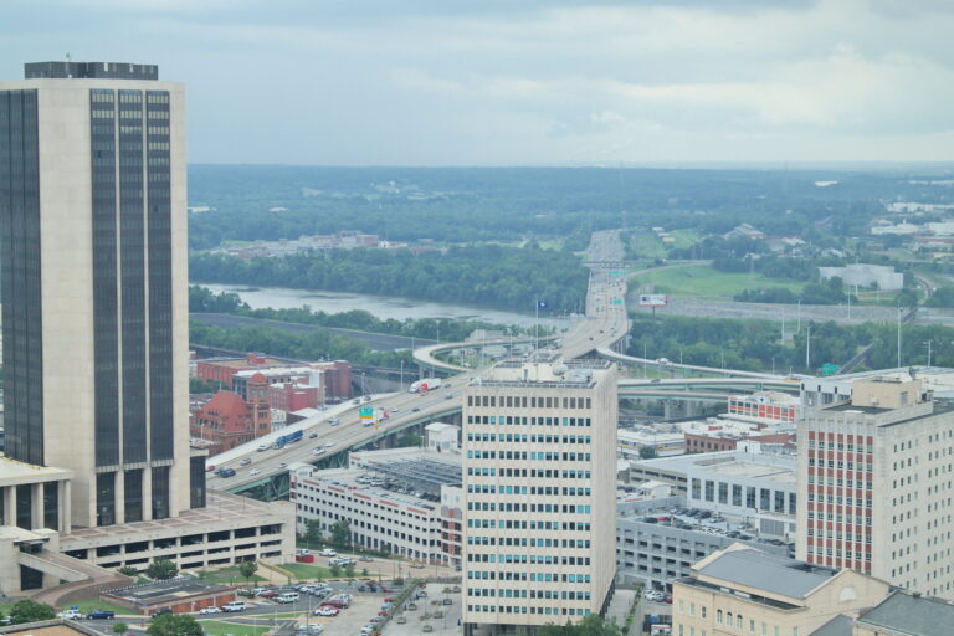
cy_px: 318
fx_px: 2040
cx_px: 477
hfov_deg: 26.3
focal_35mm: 77
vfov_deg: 17.7
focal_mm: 50
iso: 100
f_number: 5.6
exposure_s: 1/160
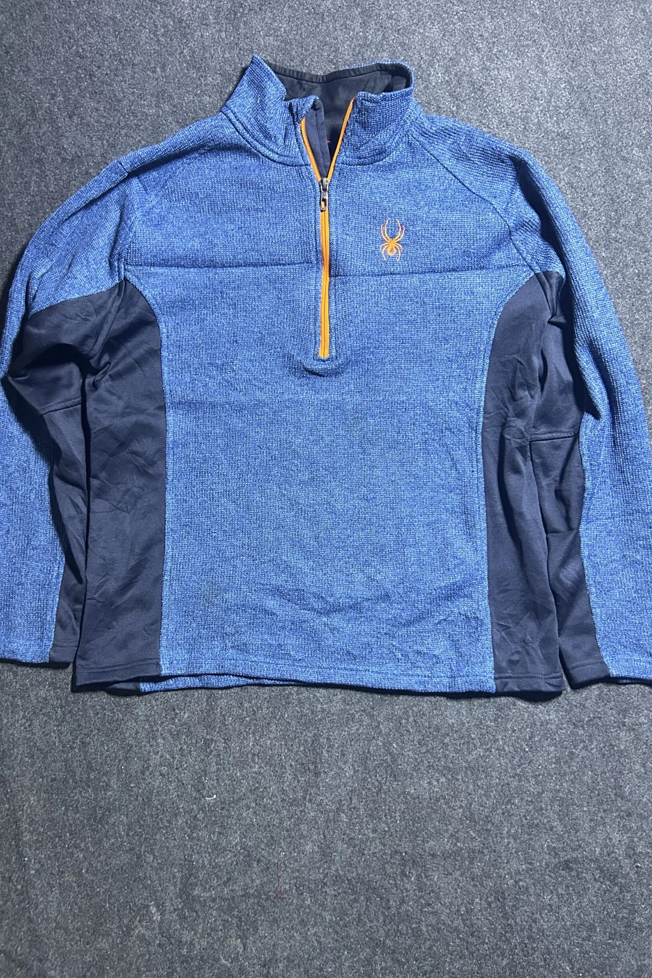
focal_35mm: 28
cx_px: 321
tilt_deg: -61.4
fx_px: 761
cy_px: 491
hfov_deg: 46.4
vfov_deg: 65.5
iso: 640
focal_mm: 5.7
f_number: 1.5
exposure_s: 1/33
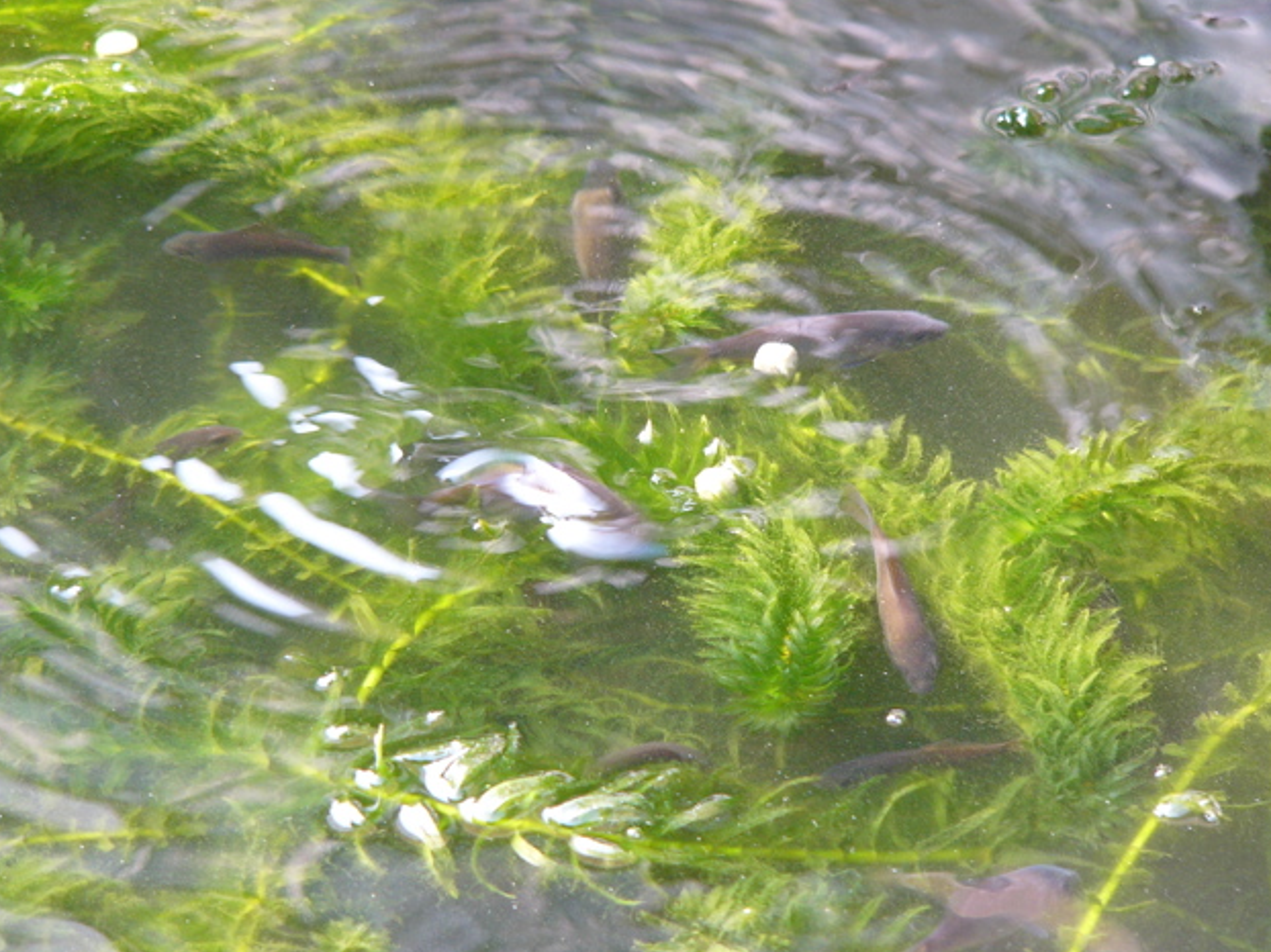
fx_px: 6386
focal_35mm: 174
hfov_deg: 11.4
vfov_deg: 8.5
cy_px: 476
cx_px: 631
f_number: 2.8
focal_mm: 28.1
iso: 150
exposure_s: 1/60
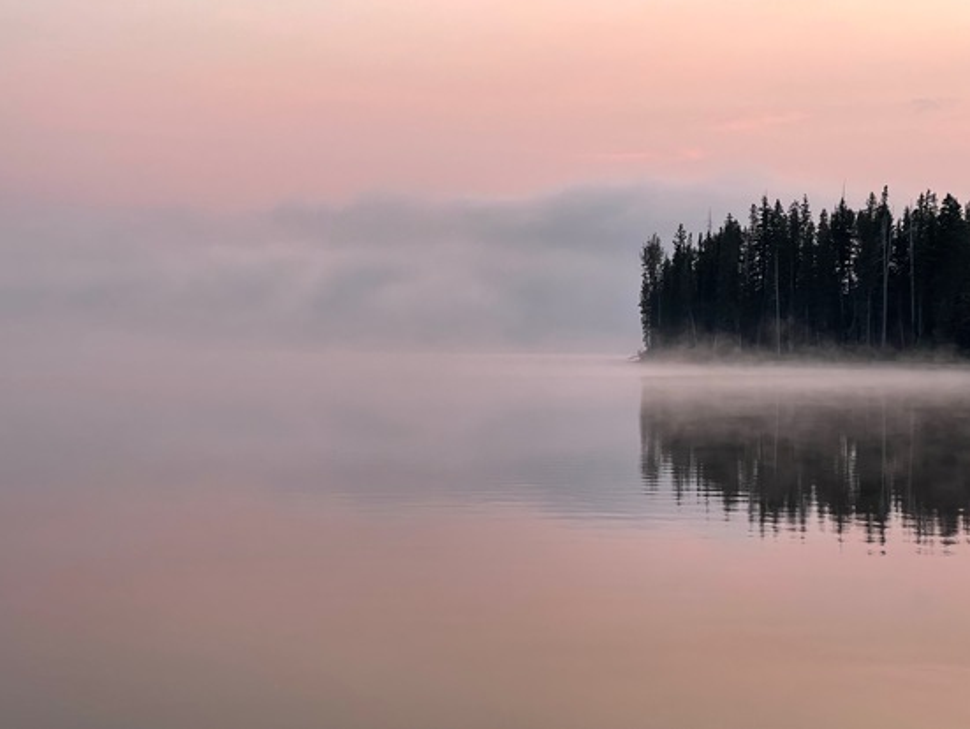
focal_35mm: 65
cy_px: 364
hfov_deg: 29.8
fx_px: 1823
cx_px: 486
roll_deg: -0.5
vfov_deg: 22.6
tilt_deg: -0.1
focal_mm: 7.5
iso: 250
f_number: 2.2
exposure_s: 1/87
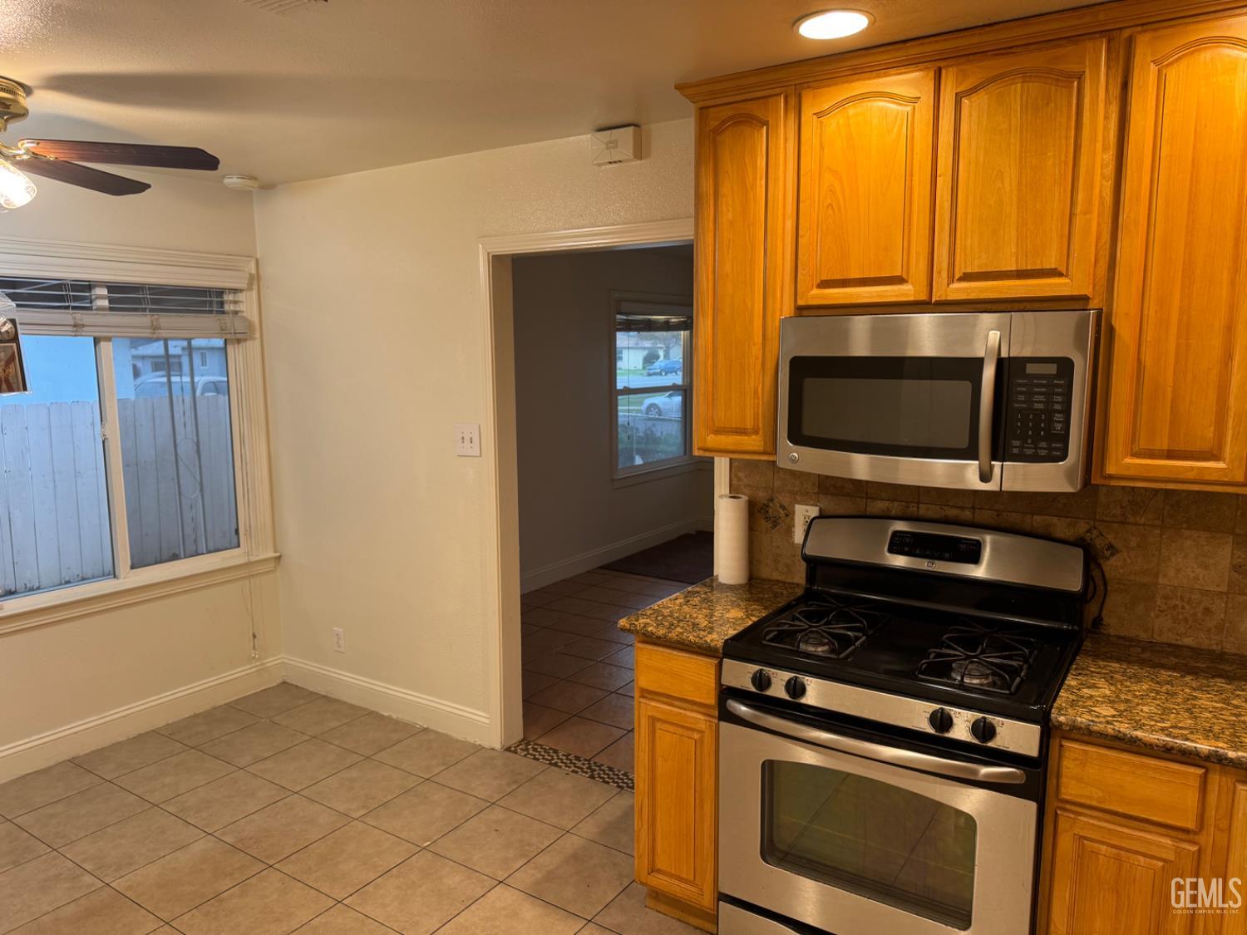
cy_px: 468
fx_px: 865
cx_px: 624
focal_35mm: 24
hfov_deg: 71.6
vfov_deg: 56.8
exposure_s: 1/60
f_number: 1.78
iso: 160
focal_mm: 6.76
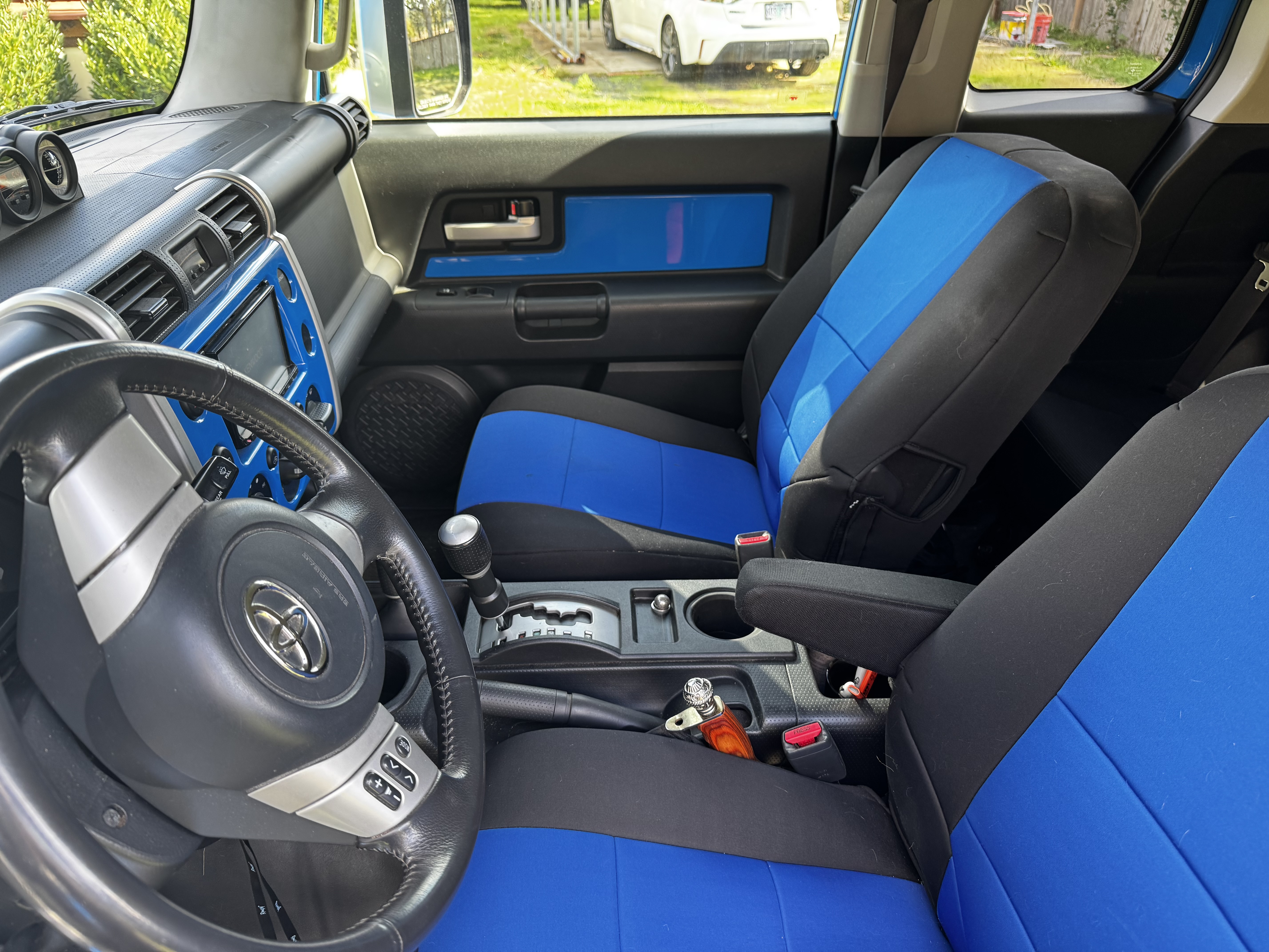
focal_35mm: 24
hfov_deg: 71.6
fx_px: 880
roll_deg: +0.9
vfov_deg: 56.8
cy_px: 476
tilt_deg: -30.4
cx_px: 634
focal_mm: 6.76
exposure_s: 1/121
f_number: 1.78
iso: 160
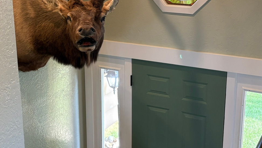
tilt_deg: -17.4
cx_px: 151
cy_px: 62
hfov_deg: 34.8
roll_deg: +0.3
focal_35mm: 60
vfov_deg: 20.0
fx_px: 417
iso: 160
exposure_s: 1/120
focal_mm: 5.96
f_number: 1.6
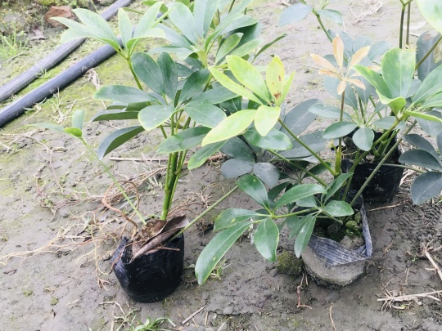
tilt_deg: -32.6
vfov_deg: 33.3
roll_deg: +5.9
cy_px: 112
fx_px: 549
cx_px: 284
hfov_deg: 43.4
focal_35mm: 43
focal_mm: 4.15
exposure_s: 1/33
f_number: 2.2
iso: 25
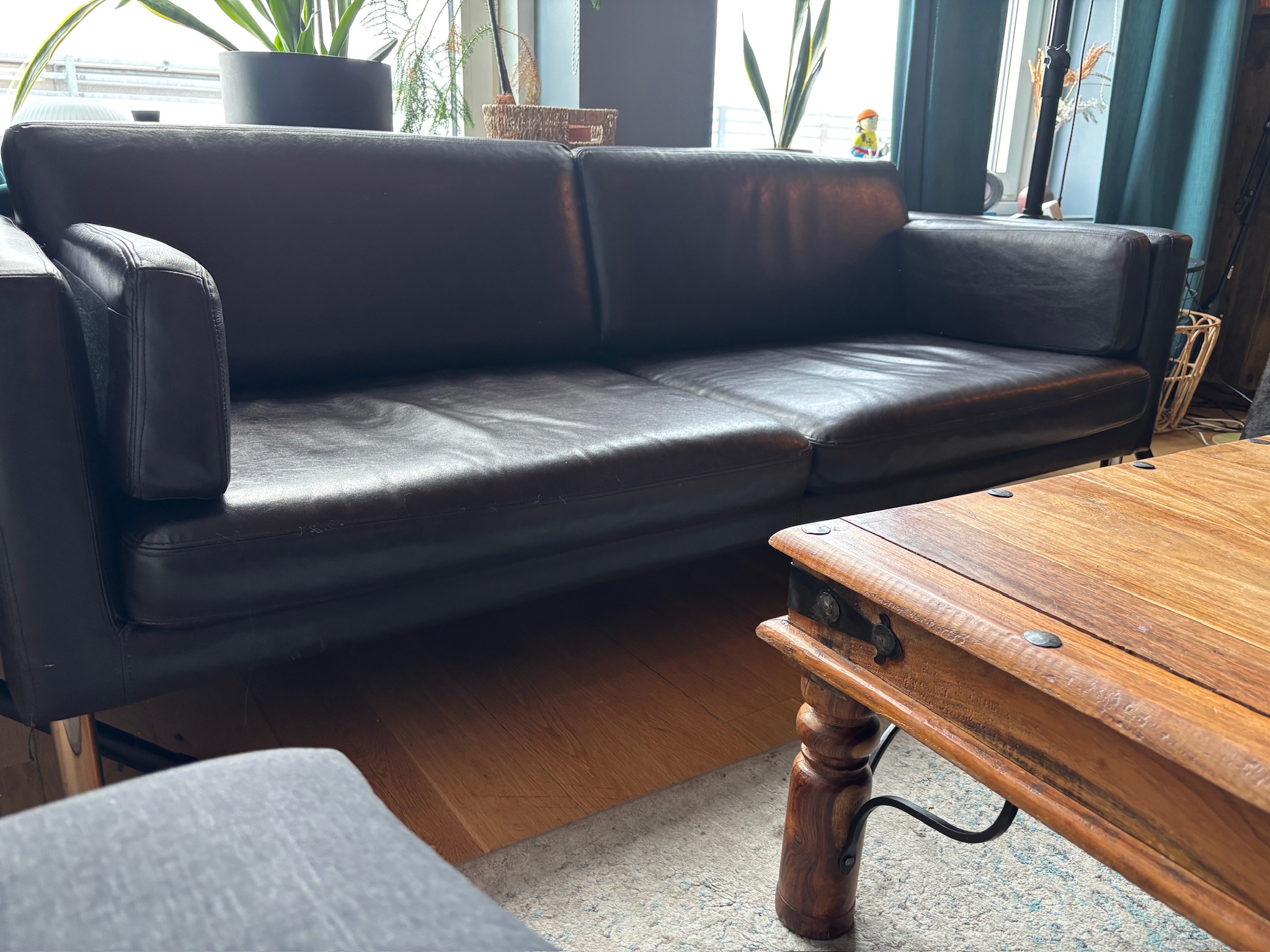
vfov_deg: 53.1
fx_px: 954
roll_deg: -2.2
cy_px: 476
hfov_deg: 67.3
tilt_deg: -16.8
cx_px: 635
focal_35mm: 26
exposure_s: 1/50
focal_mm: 5.96
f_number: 1.6
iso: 125
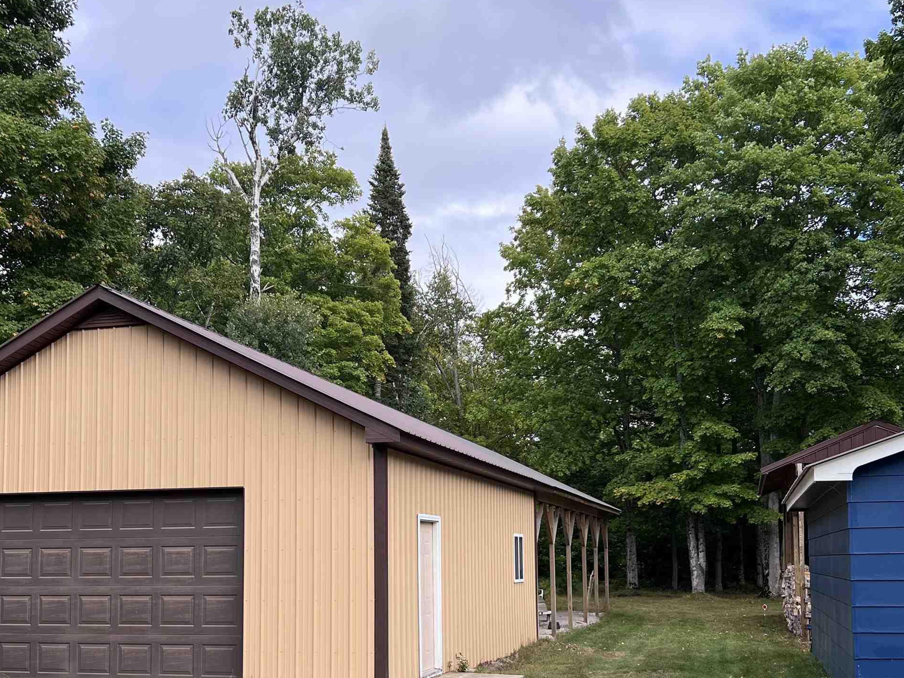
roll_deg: +0.3
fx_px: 1097
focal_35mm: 42
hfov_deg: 44.8
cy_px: 473
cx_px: 428
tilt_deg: +3.6
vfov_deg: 33.9
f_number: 1.5
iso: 50
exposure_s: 1/1266
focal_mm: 5.7
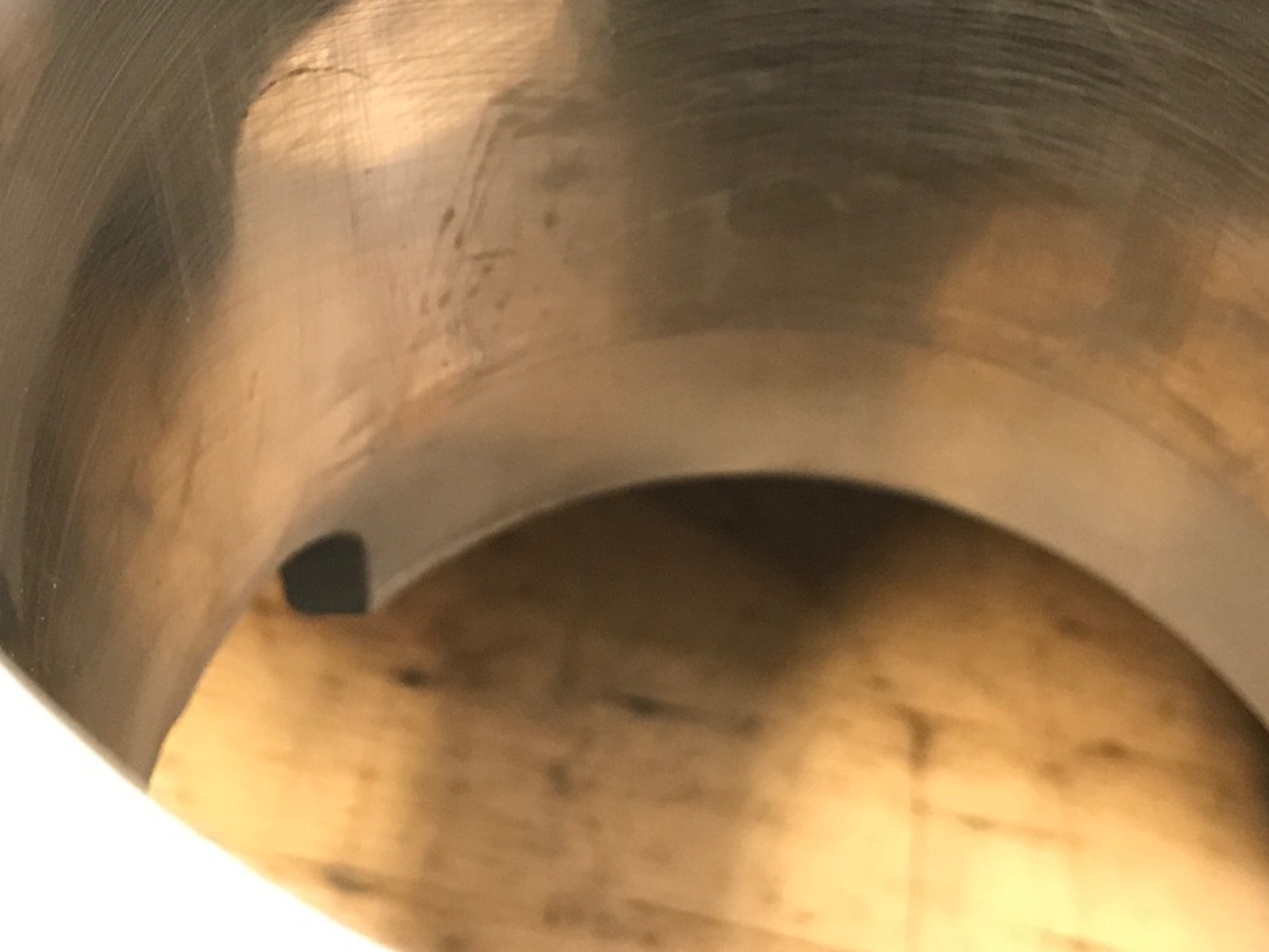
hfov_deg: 31.7
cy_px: 191
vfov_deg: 23.7
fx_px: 2237
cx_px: 586
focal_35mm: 61
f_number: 1.8
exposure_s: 1/8
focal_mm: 3.99
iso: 80
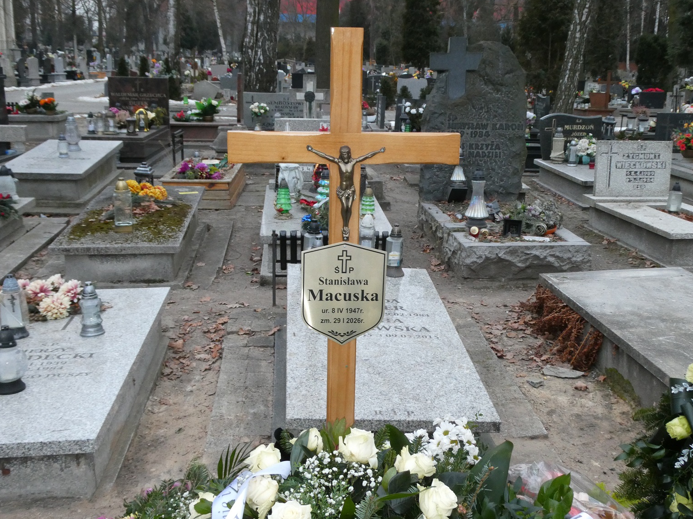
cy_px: 254
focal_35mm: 39
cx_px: 356
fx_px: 781
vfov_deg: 36.8
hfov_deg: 47.9
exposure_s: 1/60
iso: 500
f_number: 3.7
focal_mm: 6.7
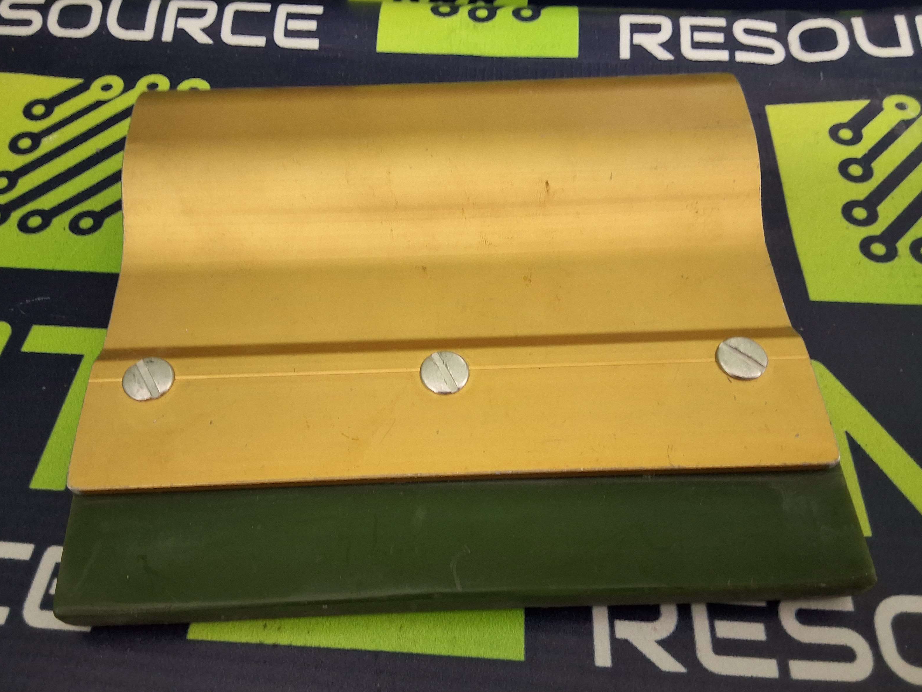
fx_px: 773
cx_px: 447
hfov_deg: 61.6
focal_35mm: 29
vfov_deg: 48.2
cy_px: 356
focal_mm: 2.91
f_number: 1.9
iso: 320
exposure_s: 1/24
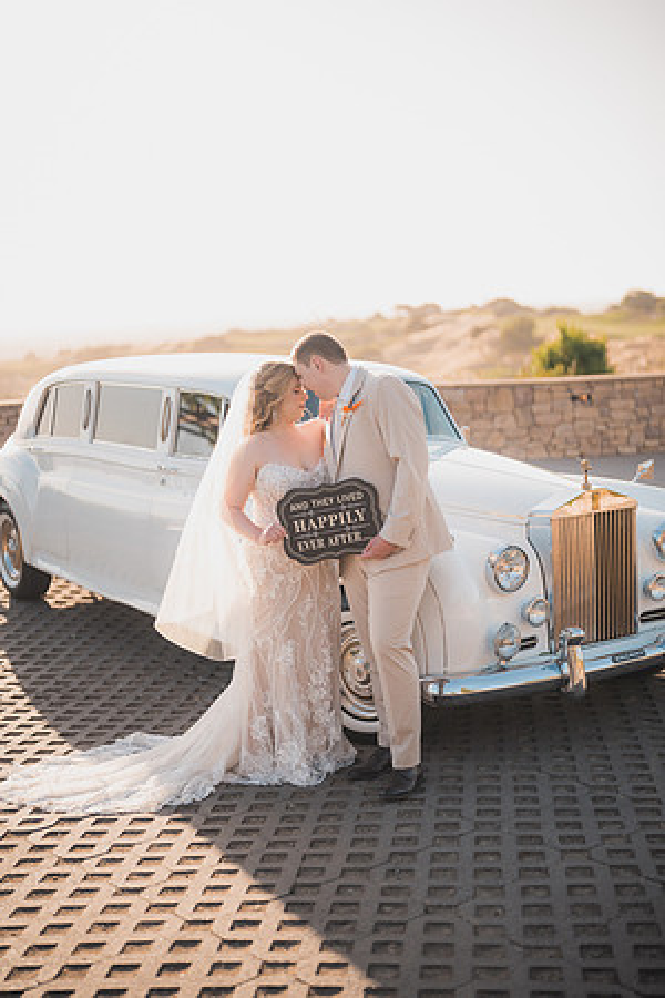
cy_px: 499
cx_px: 332
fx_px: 1385
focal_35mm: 50
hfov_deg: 27.0
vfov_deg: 39.6
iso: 200
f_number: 1.2
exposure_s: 1/5000
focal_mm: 50
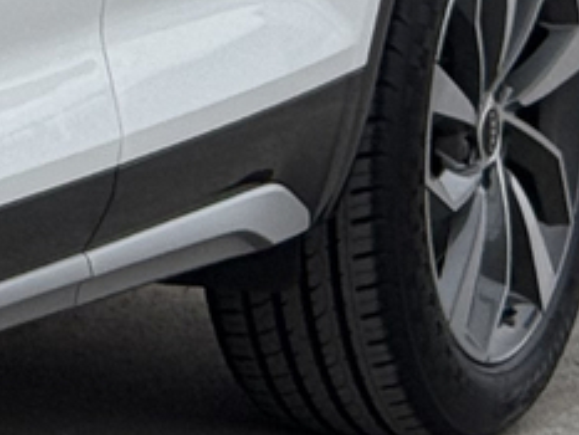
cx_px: -1238
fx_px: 5506
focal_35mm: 329
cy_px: -5
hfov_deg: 5.6
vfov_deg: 4.5
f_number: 1.78
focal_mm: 6.76
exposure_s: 1/4878
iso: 64
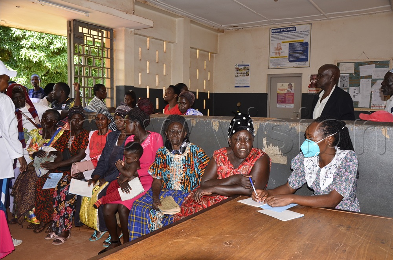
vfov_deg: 41.5
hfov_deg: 59.6
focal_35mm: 32
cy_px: 130
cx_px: 196
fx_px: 343
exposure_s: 1/60
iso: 200
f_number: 3.8
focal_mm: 21
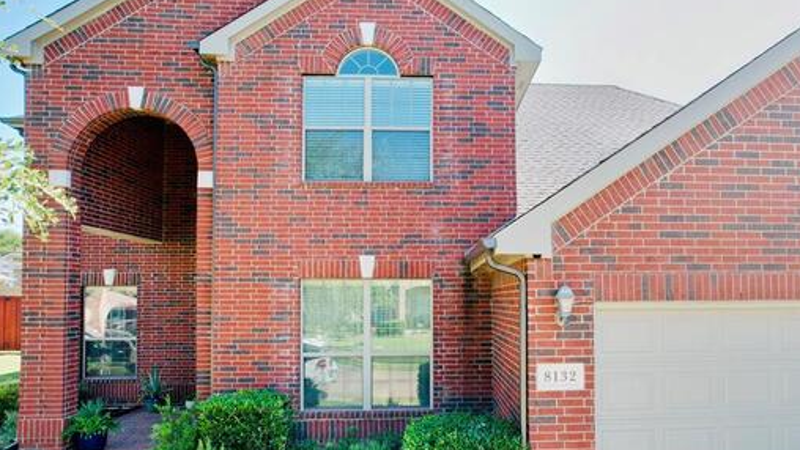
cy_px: 272
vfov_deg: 40.0
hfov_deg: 65.3
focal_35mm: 29
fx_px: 615
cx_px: 490
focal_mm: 8.38
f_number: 2.8
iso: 100
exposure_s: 1/640
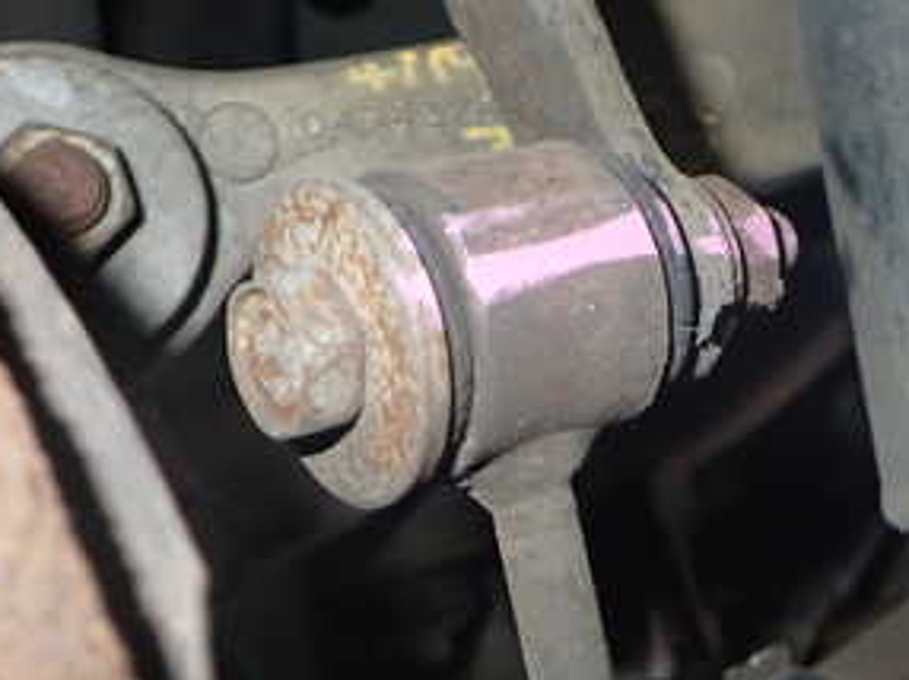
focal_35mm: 63
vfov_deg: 23.2
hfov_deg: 30.6
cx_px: 556
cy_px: 283
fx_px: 1653
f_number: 6.3
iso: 200
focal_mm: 5.4
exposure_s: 1/30
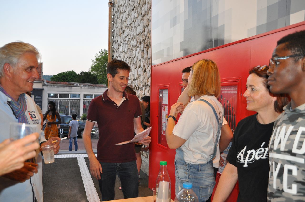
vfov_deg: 34.1
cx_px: 152
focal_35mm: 39
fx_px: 330
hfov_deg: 49.6
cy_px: 101
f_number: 4
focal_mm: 26
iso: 800
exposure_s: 1/60
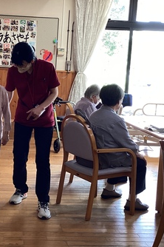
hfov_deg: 22.9
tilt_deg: -7.6
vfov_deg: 34.5
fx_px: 397
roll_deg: -3.1
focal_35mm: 58
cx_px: 24
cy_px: 117
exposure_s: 1/50
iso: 100
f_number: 2.4
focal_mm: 3.3
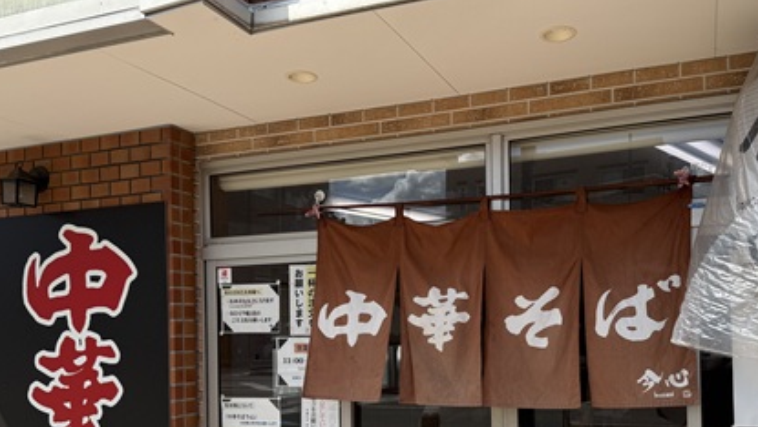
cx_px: 458
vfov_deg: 33.7
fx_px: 684
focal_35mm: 34
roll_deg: -2.0
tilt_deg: -0.5
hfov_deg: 57.5
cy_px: 340
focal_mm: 6.76
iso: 80
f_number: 1.78
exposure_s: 1/3021
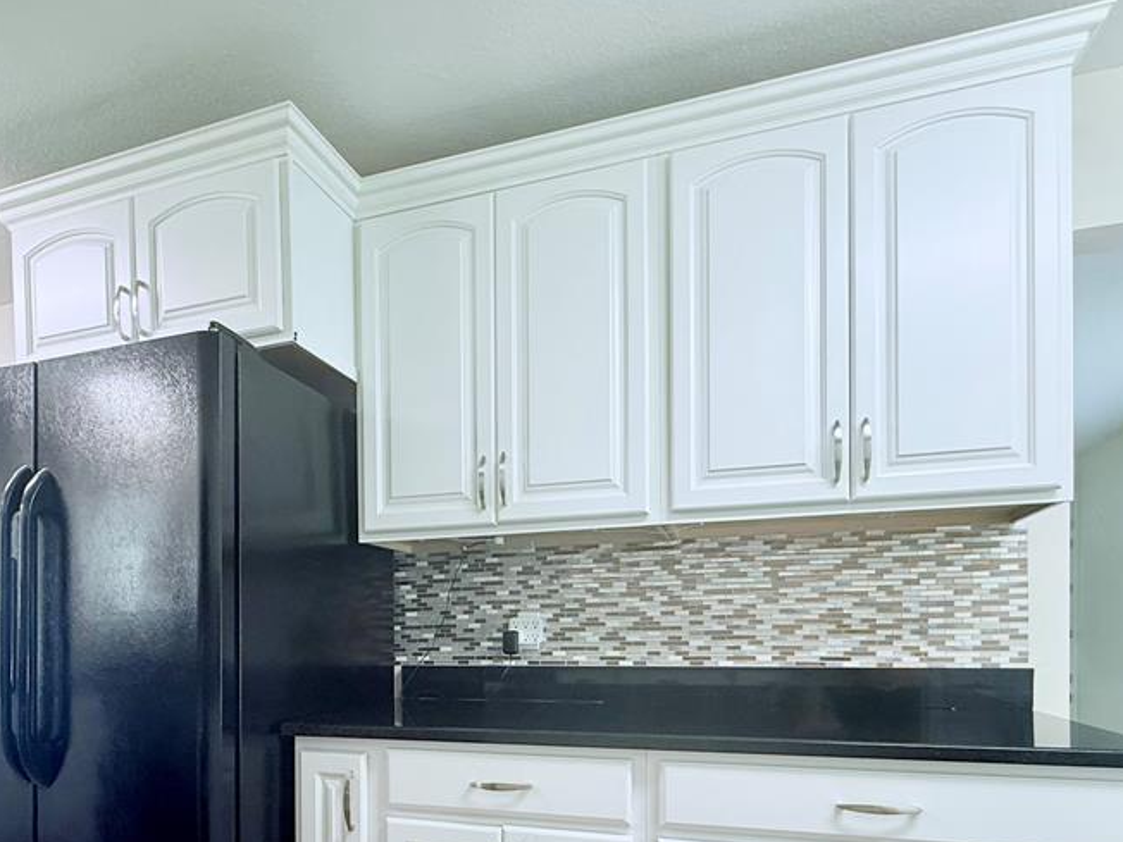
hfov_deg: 76.2
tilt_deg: -0.1
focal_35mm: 22
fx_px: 714
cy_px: 642
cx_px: 513
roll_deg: -0.1
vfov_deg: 57.6
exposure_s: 1/60
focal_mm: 2.22
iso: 200
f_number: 2.2
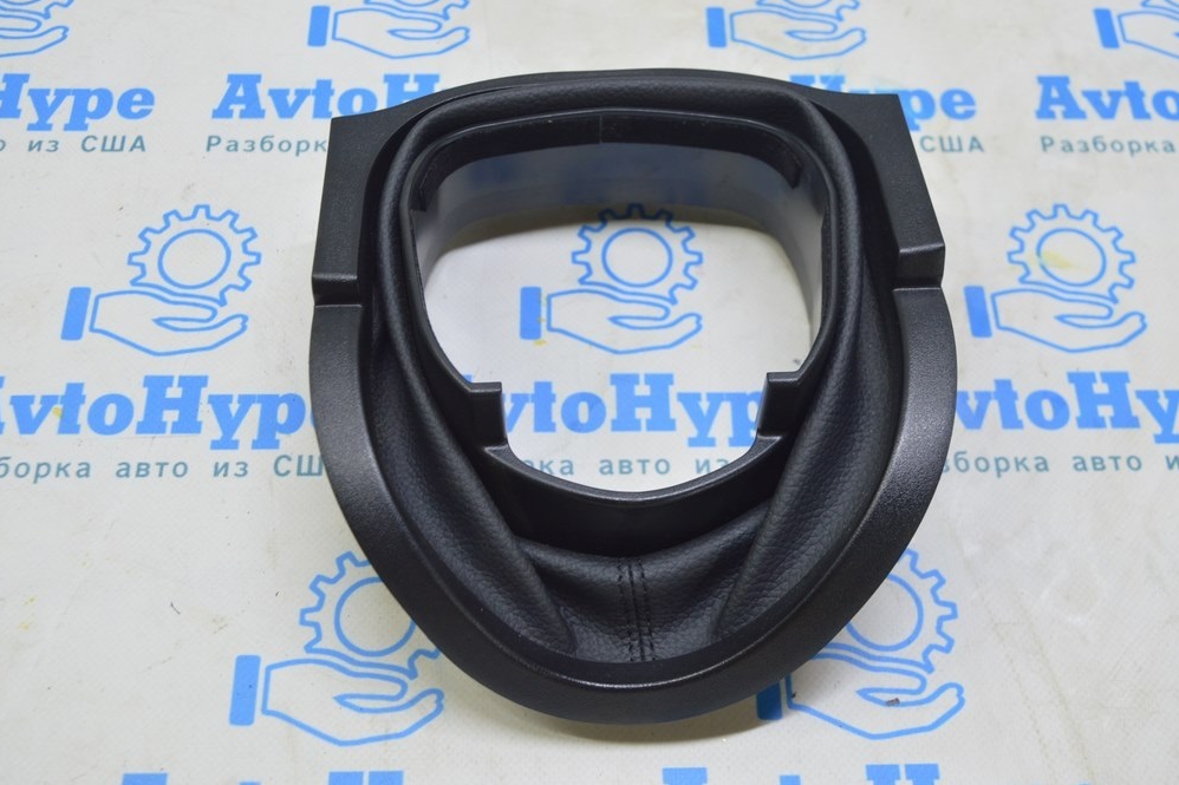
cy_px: 384
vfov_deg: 33.4
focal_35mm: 40
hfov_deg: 48.5
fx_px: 1310
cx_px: 578
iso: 400
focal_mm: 26
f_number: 5.6
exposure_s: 1/20
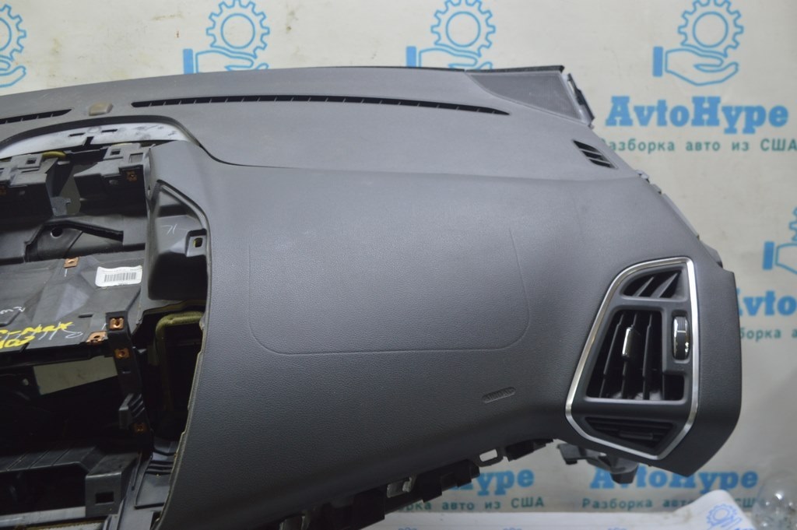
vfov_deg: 31.8
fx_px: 929
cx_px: 398
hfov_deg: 46.4
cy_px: 265
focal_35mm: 42
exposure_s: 1/20
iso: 400
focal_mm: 28
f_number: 5.6
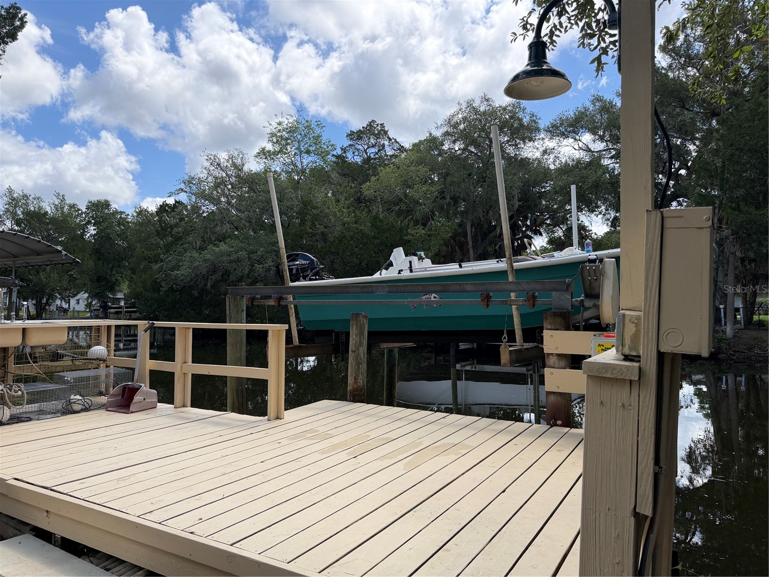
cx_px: 384
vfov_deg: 56.8
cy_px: 288
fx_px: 533
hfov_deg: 71.6
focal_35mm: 24
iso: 100
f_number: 1.78
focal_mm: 6.76
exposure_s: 1/4167
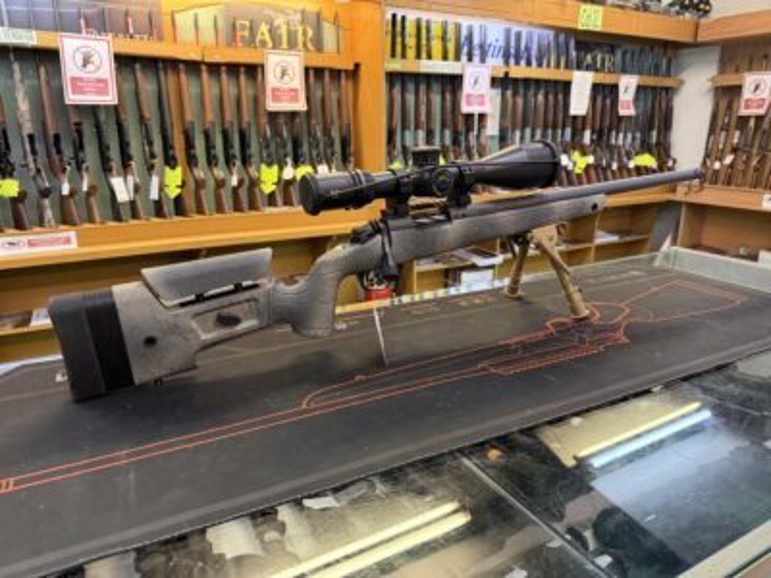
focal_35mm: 24
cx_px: 386
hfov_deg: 71.6
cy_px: 289
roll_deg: -1.0
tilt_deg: -17.1
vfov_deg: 56.8
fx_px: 535
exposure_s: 1/50
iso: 250
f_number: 1.78
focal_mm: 6.76
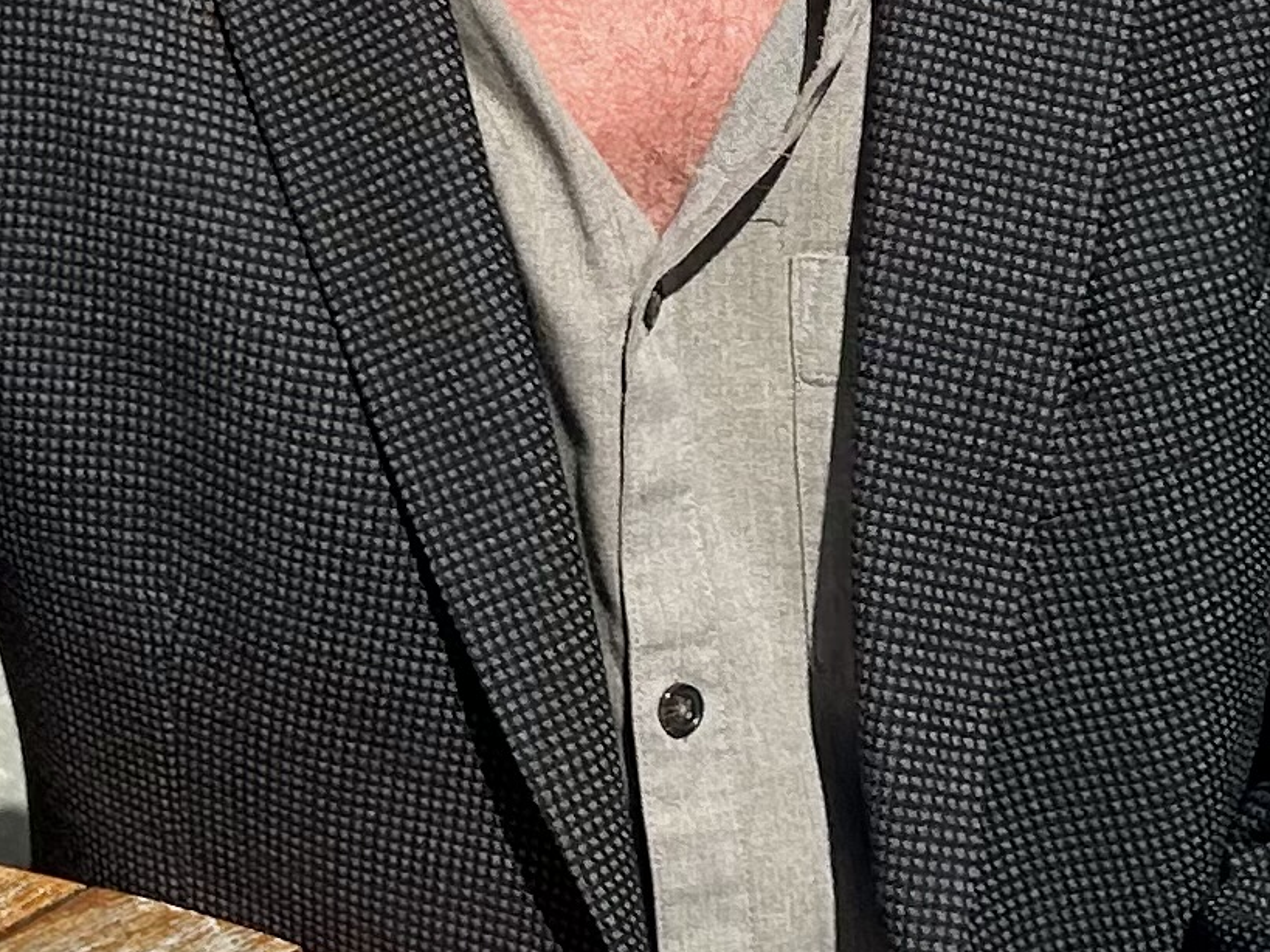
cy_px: -492
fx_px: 4695
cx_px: 488
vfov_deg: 11.1
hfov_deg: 15.4
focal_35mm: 128
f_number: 1.5
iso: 50
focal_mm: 5.7
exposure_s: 1/6211
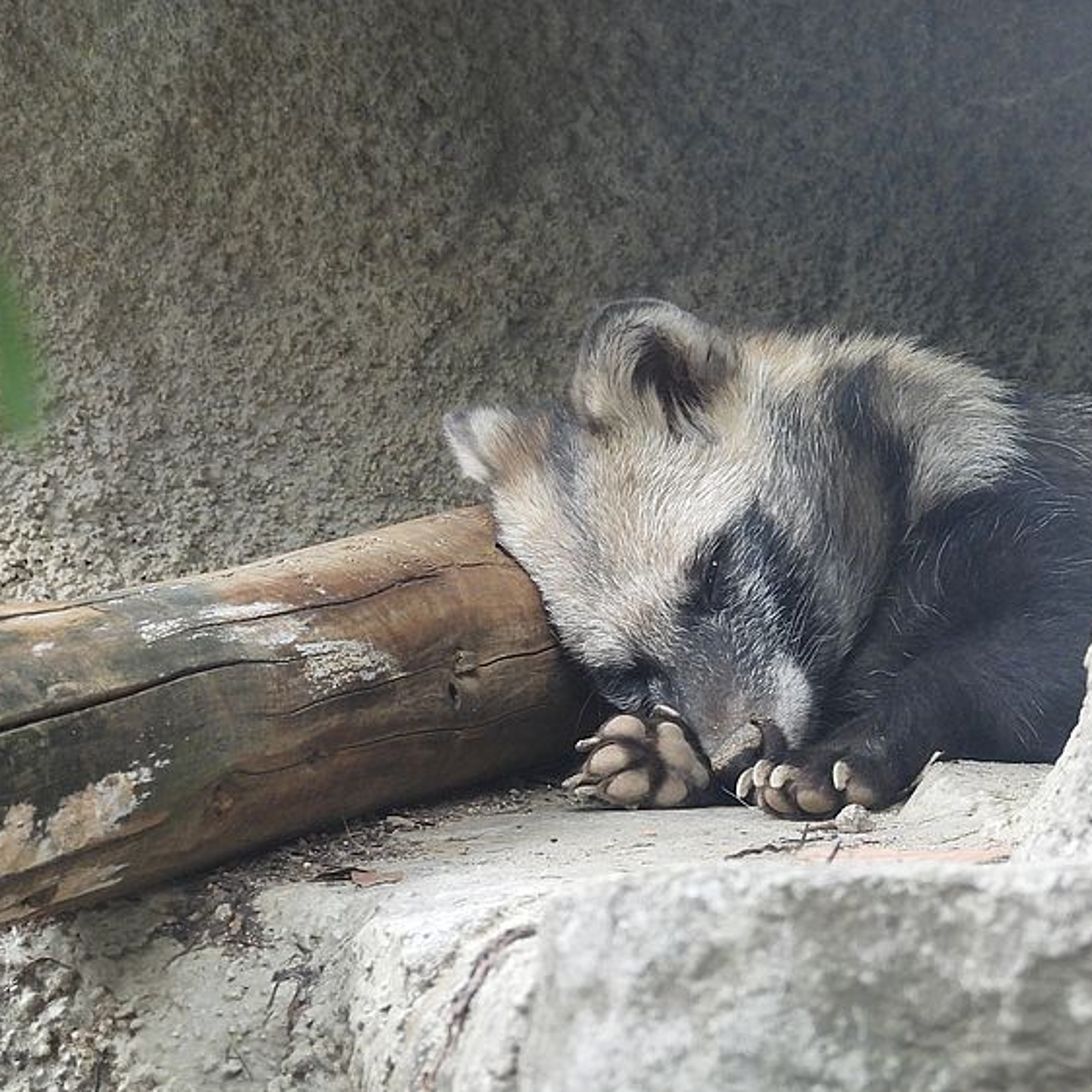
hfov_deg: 6.3
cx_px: 717
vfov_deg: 6.3
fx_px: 9886
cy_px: 548
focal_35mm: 277
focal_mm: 39.3
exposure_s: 1/30
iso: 400
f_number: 4.5
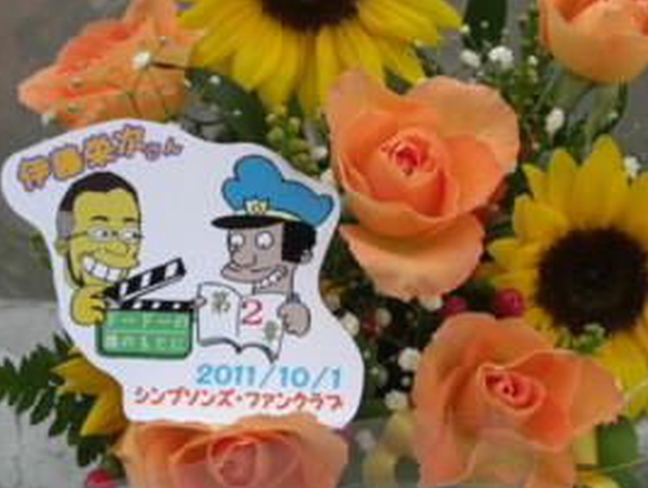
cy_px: 214
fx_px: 1200
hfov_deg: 30.2
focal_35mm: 64
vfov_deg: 23.0
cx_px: 323
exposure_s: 1/250
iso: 80
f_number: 4
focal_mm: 7.9
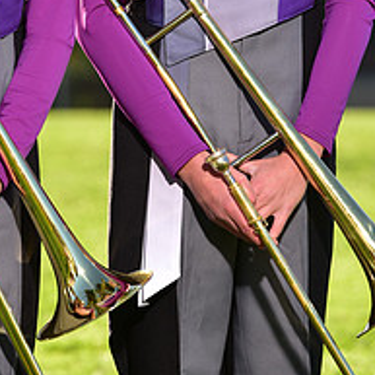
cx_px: 69
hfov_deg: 3.7
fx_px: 5785
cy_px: -85
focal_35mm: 472
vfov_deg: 3.7
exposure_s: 1/200
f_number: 5.6
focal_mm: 185
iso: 80
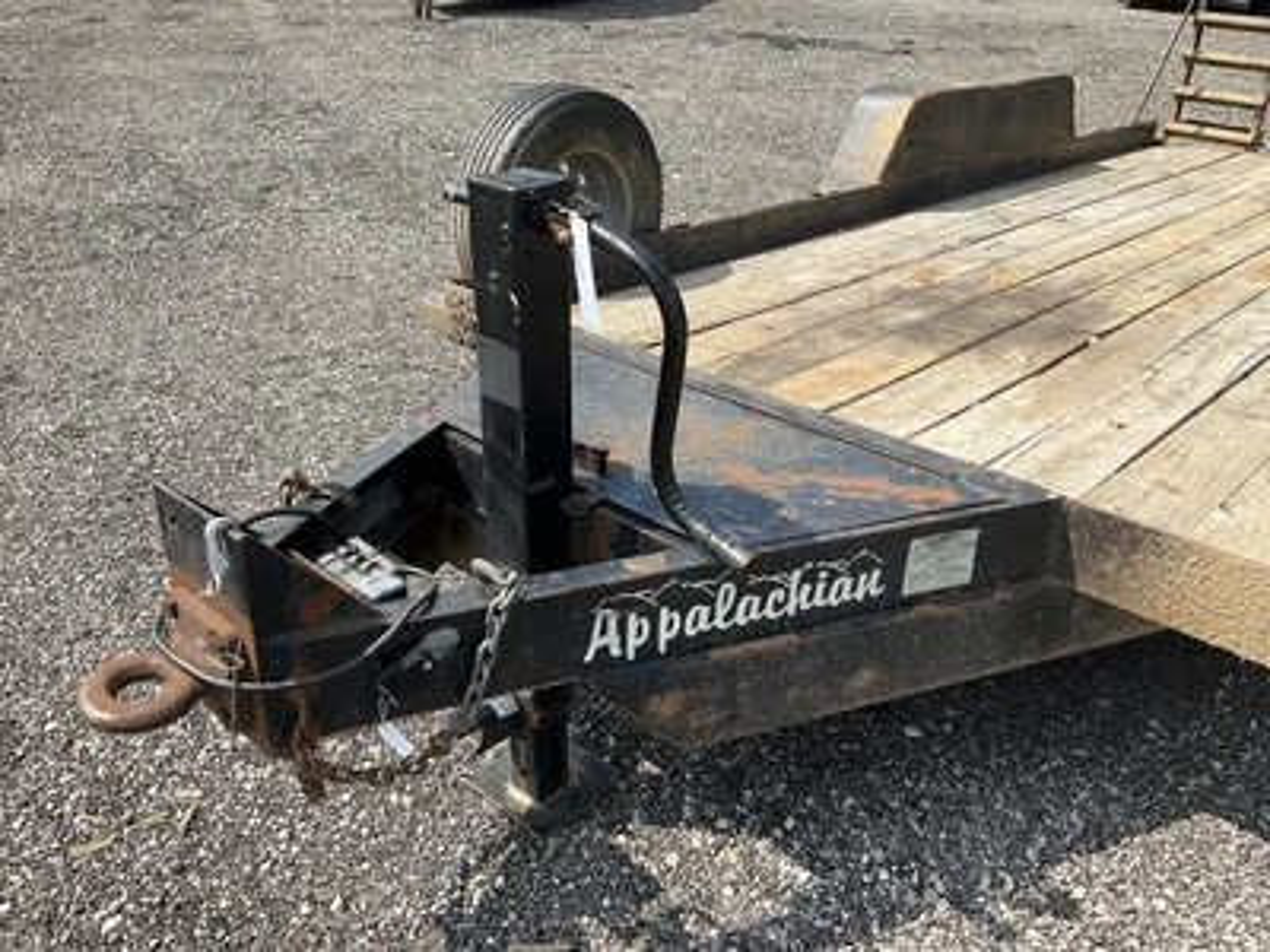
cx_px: 635
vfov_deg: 48.2
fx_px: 1064
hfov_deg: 61.7
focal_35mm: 29
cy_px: 476
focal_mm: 3
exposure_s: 1/1221
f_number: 1.8
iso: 25
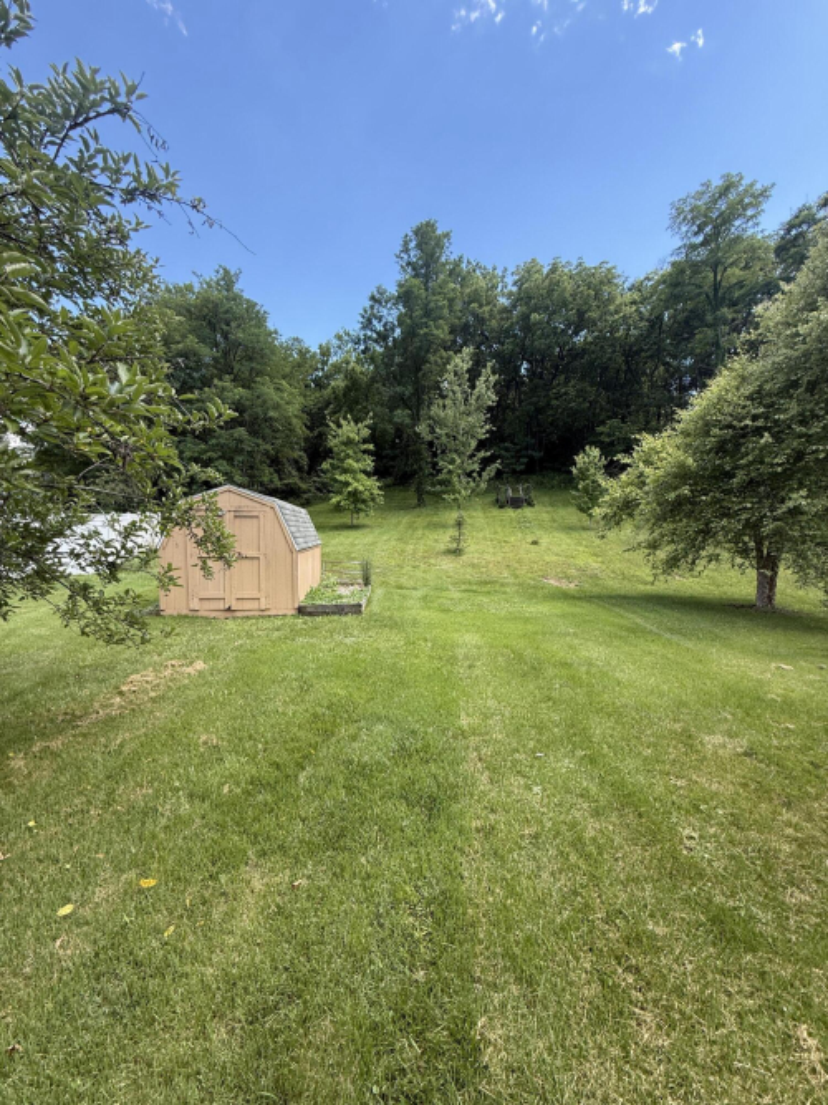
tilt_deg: -1.3
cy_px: 552
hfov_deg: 85.7
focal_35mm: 14
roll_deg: -2.1
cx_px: 414
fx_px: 447
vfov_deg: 102.1
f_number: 2.2
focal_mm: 2.22
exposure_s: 1/374
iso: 64
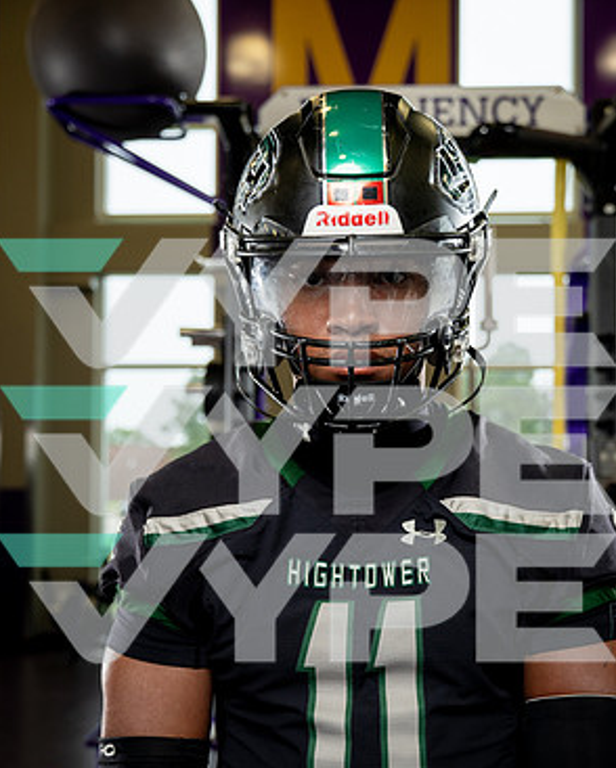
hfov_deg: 32.8
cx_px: 310
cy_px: 452
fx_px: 1047
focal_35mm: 46
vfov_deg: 40.2
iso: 640
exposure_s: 1/250
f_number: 4
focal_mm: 40
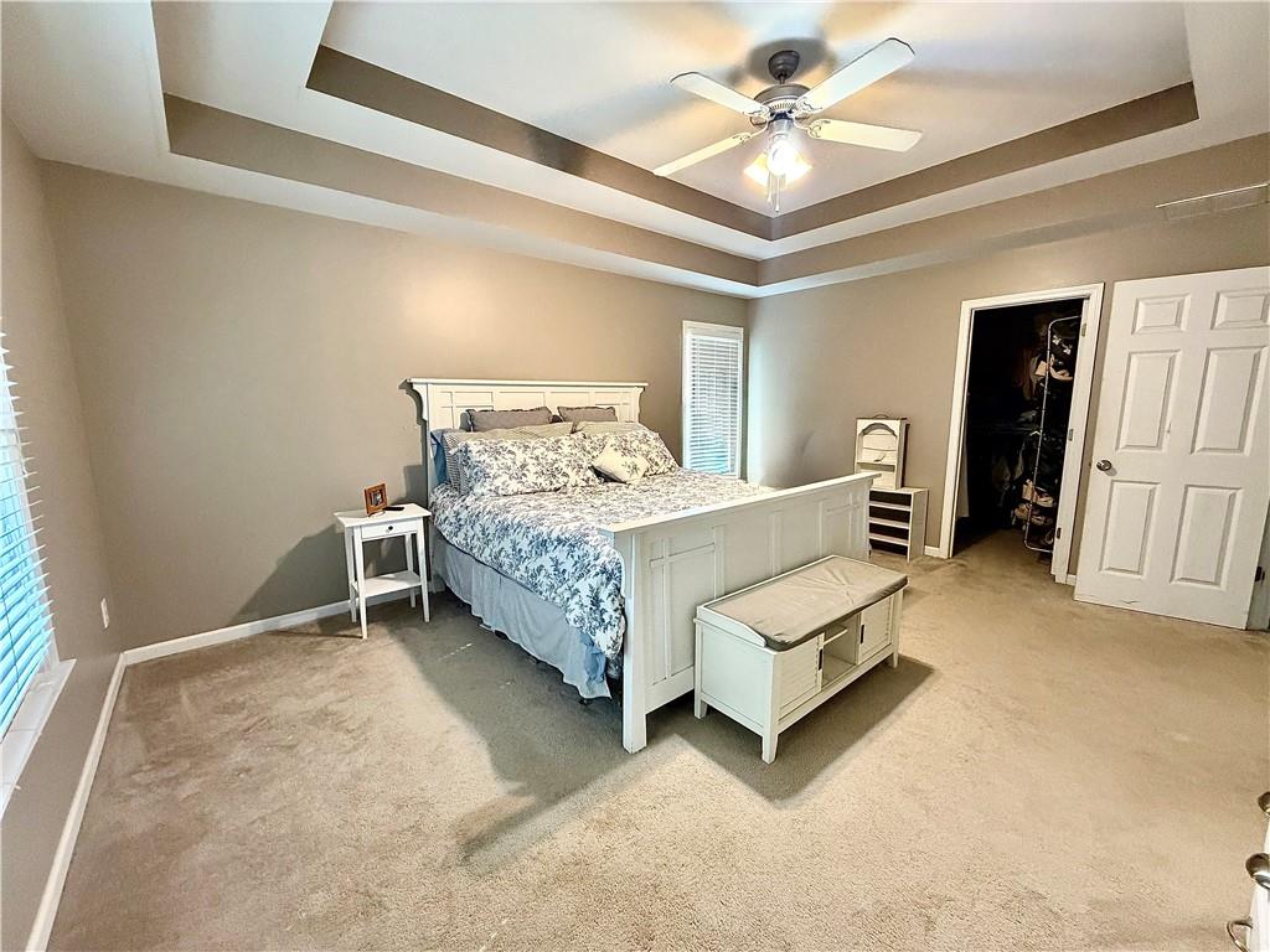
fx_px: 514
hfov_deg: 102.1
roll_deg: +0.2
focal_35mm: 14
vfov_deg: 85.7
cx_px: 635
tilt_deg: -9.1
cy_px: 476
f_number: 2.2
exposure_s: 1/60
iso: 500
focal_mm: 2.22
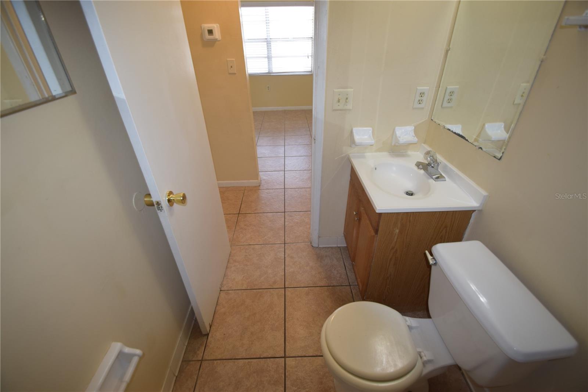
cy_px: 196
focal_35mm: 15
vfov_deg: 77.3
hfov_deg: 100.4
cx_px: 294
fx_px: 245
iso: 500
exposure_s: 1/60
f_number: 3.5
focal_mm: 10
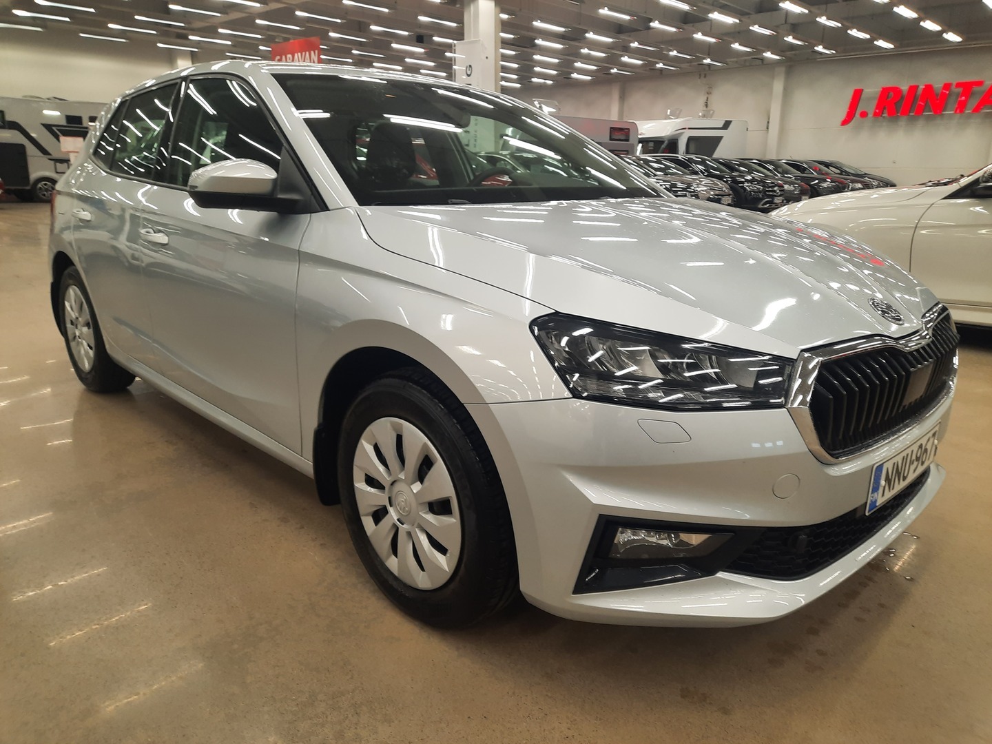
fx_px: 716
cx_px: 496
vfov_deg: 54.9
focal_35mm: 25
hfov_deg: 69.4
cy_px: 372
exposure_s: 1/50
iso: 100
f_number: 2
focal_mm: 4.6
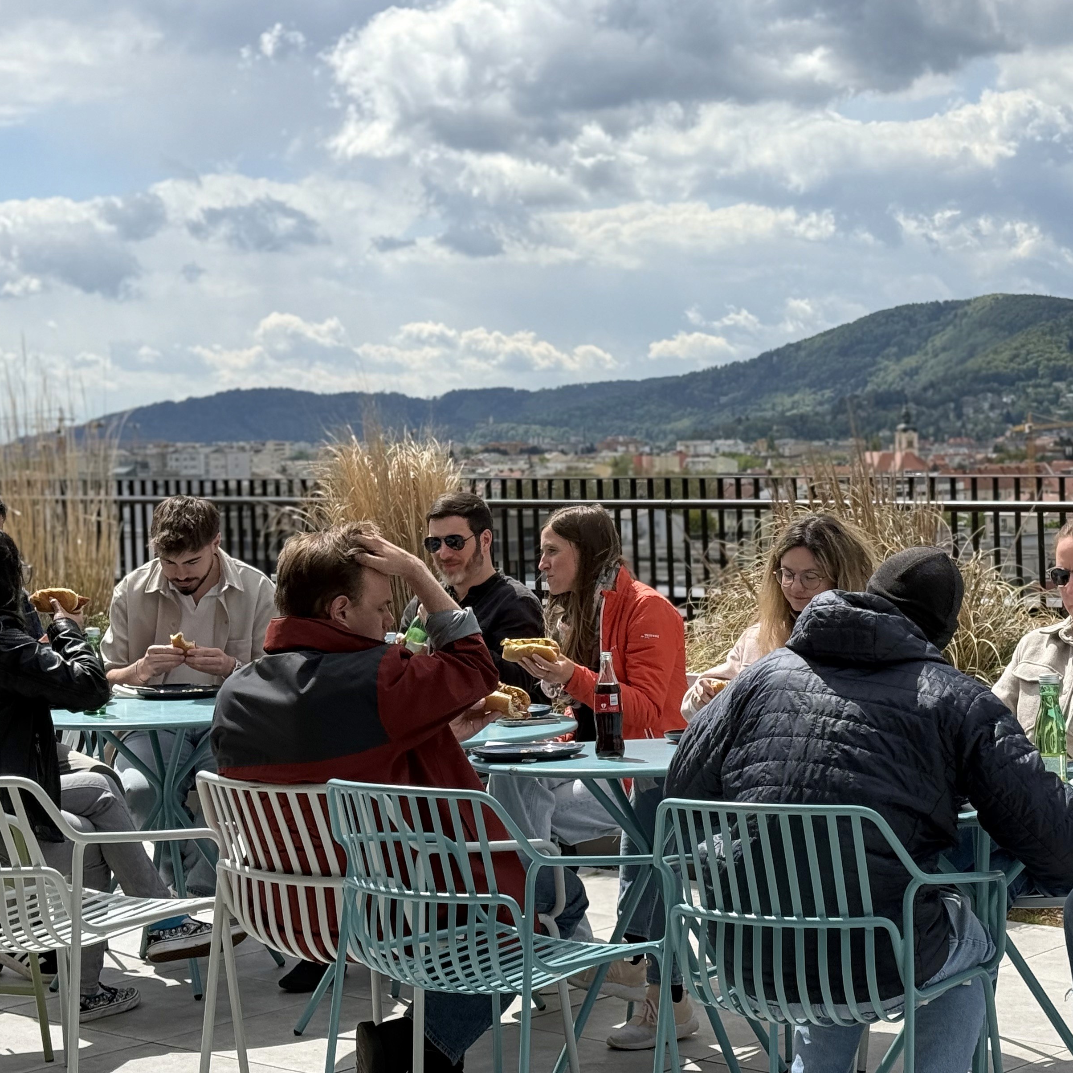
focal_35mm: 71
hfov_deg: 24.3
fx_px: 2490
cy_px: 514
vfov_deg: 24.3
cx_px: 650
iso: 80
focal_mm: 6.76
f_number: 1.78
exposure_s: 1/7143
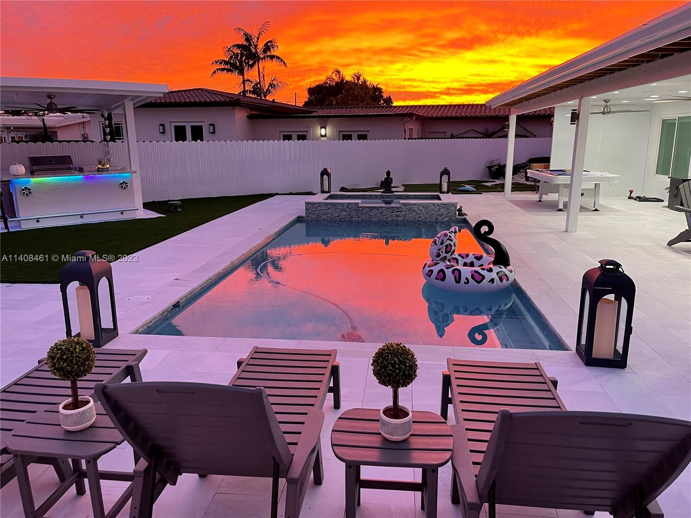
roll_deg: +0.1
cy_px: 259
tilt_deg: -12.8
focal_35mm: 26
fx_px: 519
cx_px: 346
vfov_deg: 53.1
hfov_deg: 67.3
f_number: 1.6
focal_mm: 5.1
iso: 125
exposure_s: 1/61
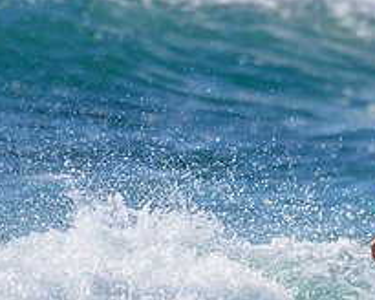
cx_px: 531
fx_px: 18091
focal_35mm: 1630
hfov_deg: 1.2
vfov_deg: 1.0
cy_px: 346
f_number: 5.6
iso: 160
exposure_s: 1/2000
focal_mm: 500
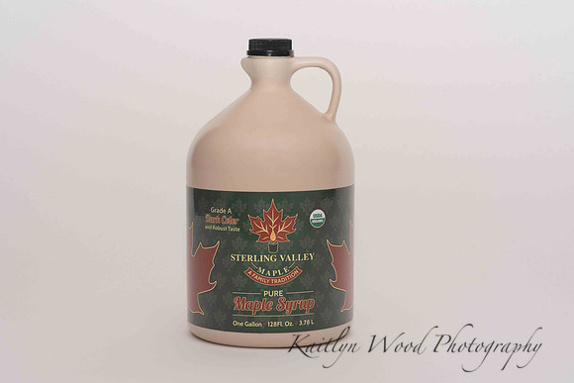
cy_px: 192
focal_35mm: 85
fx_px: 1356
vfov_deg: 16.1
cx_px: 287
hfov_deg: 23.9
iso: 400
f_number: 13
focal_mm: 85
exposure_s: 1/100
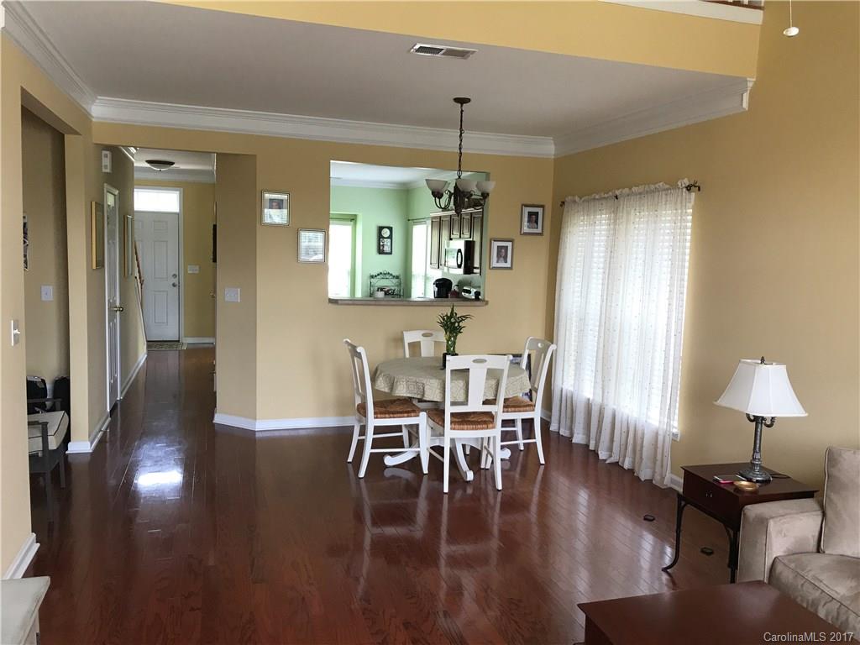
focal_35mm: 28
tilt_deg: -5.3
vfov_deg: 49.7
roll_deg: -0.4
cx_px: 430
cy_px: 322
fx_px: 696
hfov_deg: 63.4
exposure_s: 1/40
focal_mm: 3.99
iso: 25
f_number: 1.8
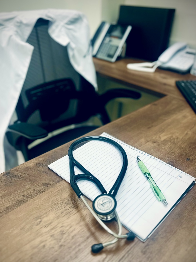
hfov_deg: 46.7
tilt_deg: -32.6
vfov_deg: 59.9
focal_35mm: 30
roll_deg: -1.1
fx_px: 226
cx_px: 86
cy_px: 138
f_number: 1.78
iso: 64
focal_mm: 6.86
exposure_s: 1/120
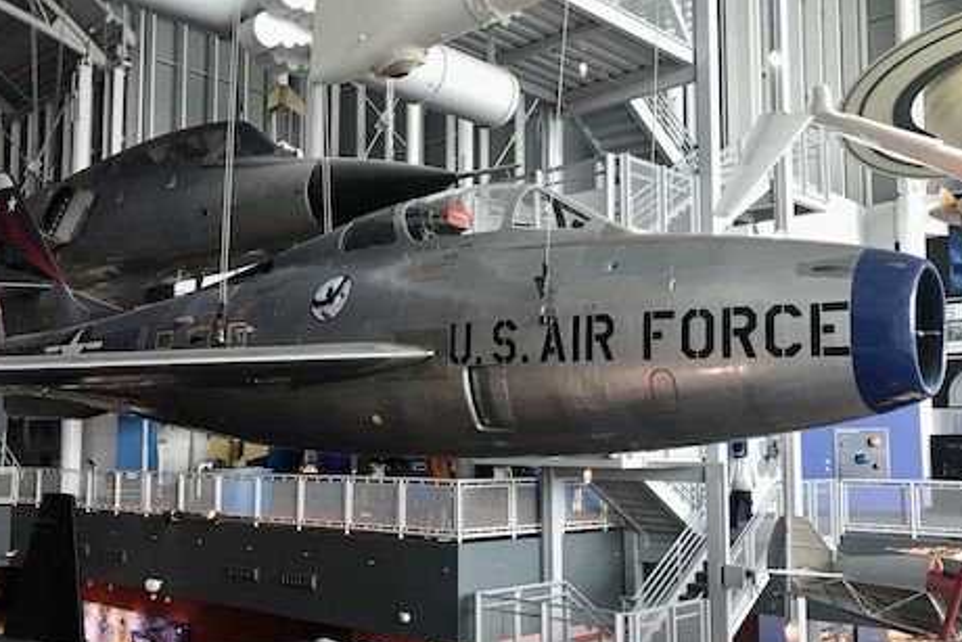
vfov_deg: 35.0
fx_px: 1016
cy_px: 368
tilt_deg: +4.6
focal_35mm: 38
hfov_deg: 50.6
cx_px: 433
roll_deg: -0.1
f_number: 1.8
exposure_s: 1/17
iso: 40
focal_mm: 3.99
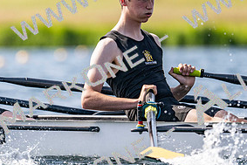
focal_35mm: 819
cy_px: 43
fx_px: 5622
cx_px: 119
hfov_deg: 2.5
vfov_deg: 1.7
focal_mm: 400
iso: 320
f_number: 4.5
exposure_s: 1/2500
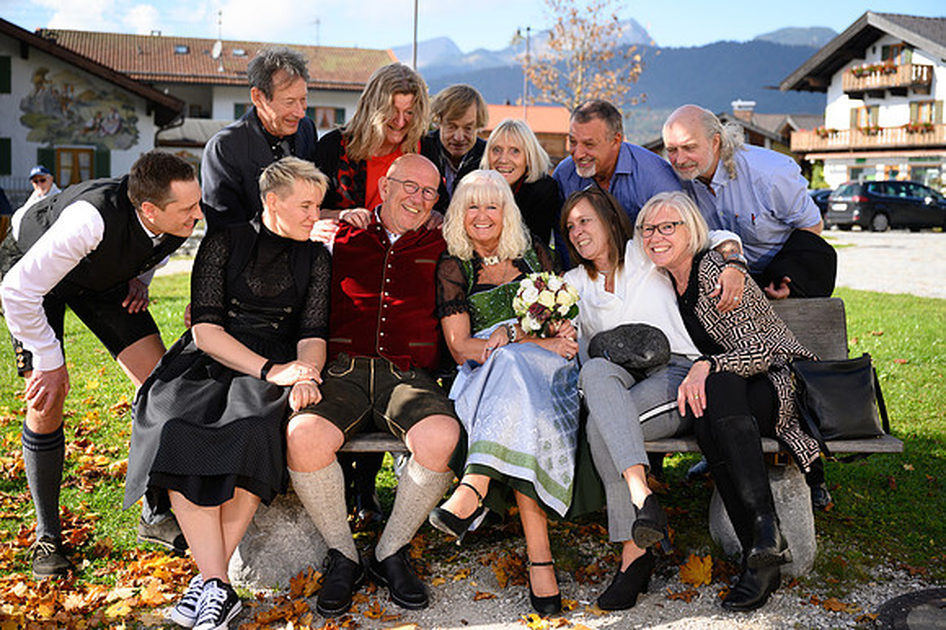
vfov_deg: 31.2
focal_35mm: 43
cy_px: 315
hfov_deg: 45.5
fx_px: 1129
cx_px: 473
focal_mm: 43
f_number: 3.2
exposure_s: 1/500
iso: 100
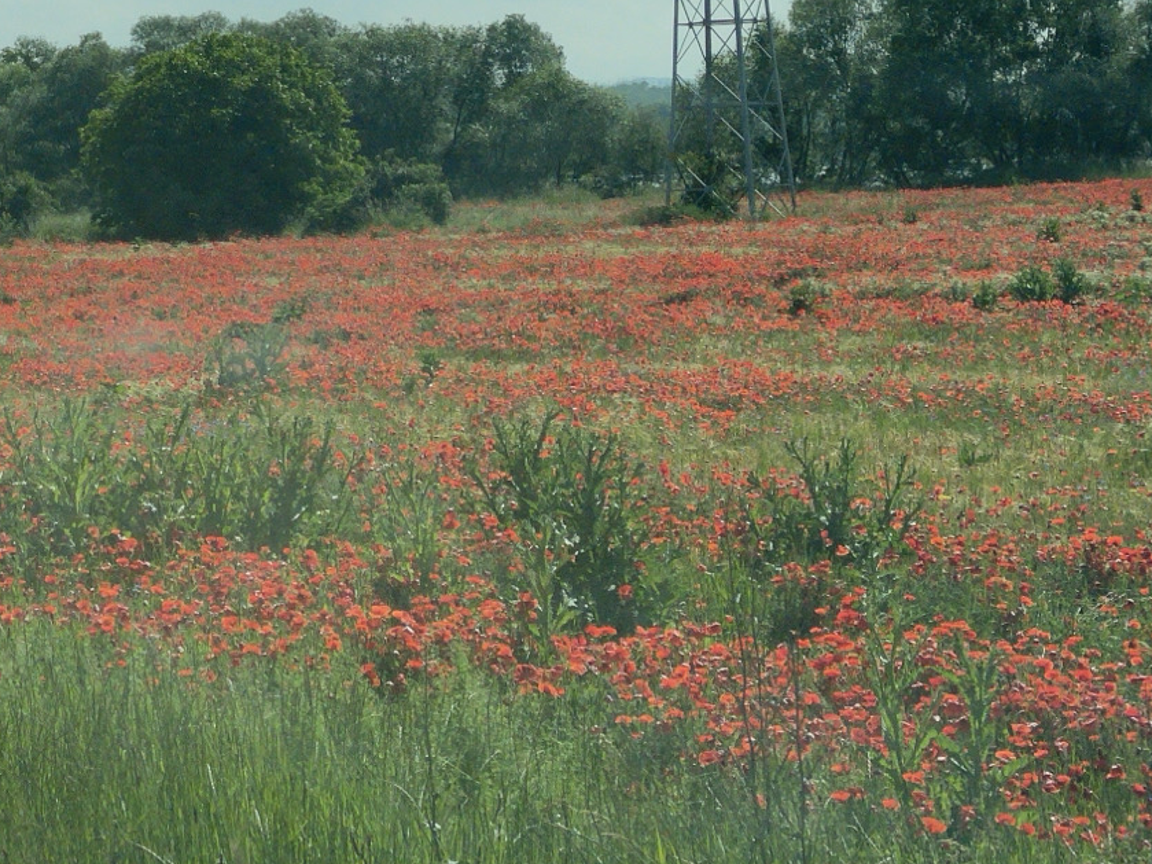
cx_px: 375
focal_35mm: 124
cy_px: 238
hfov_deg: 15.9
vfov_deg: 11.9
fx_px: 4126
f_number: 2
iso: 25
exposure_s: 1/3425
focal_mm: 6
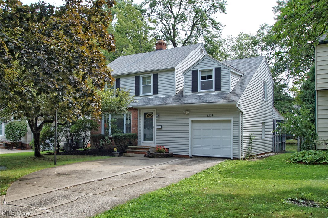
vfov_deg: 53.0
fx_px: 218
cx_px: 164
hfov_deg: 73.8
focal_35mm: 24
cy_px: 109
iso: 100
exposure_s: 1/200
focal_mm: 16
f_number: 5.6
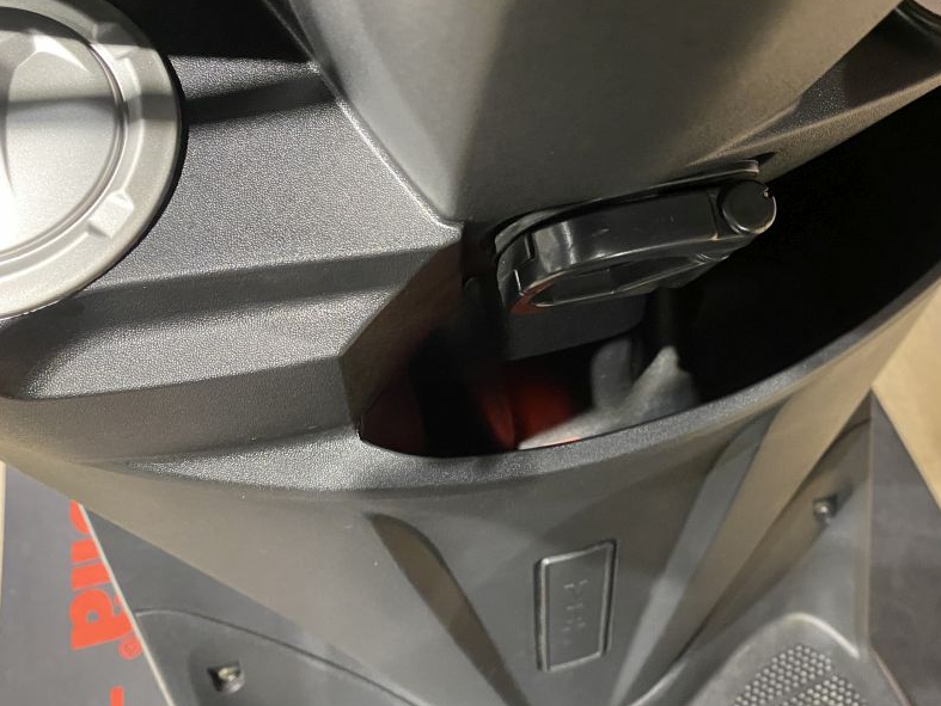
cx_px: 575
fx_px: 952
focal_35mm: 35
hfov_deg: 52.2
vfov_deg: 40.7
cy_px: 316
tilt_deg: -53.4
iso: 500
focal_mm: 4.25
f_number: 1.8
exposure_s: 1/50
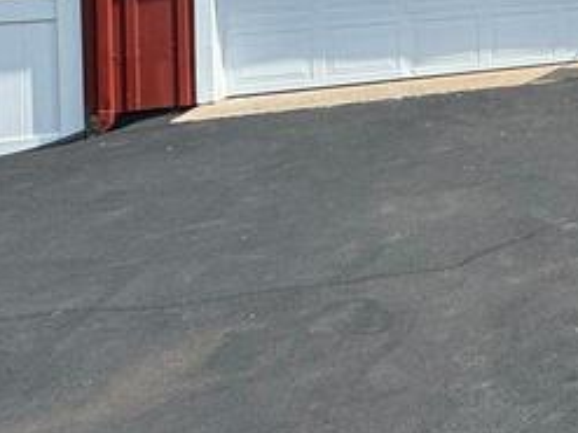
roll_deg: +0.1
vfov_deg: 22.7
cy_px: -119
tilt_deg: -1.7
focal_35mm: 58
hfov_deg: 22.6
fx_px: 968
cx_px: 988
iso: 50
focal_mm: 2.22
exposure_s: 1/1277
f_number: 2.2
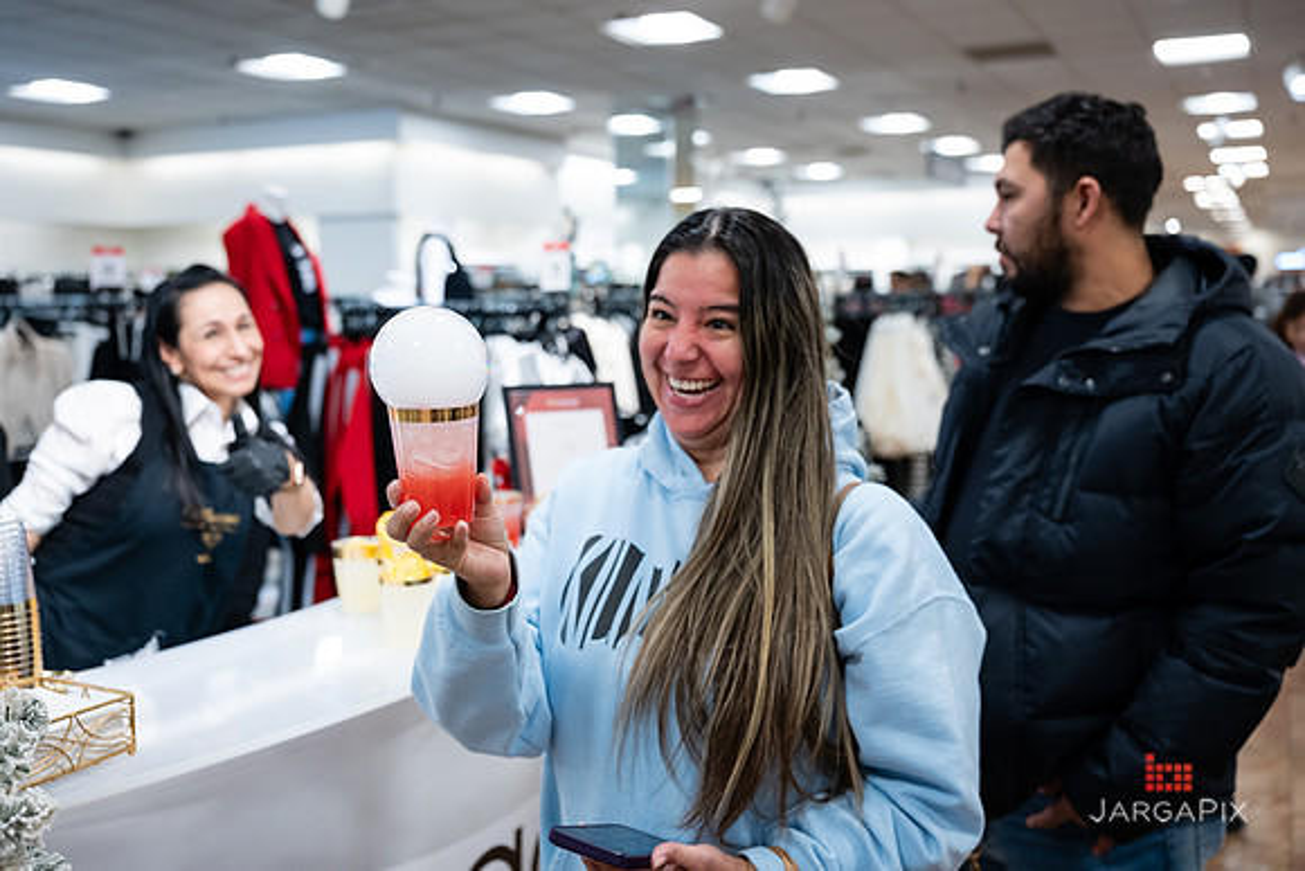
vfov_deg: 37.4
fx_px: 1285
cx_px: 652
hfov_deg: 53.8
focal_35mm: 35
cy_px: 436
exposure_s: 1/100
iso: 1000
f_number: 3.2
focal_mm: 34
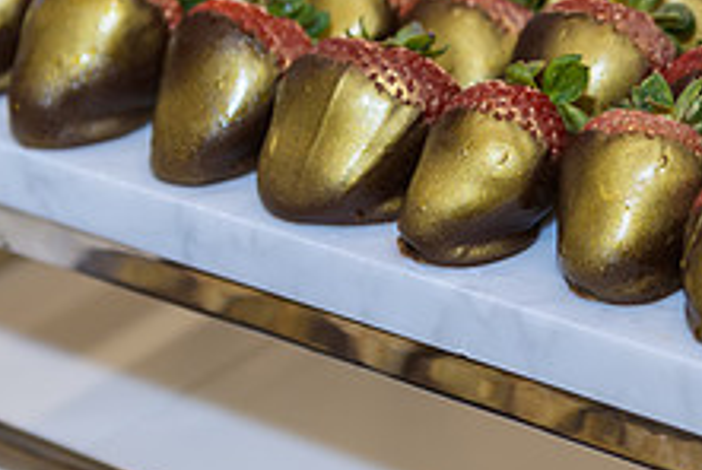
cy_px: 33
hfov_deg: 15.6
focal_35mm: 131
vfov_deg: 10.4
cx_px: 508
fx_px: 2558
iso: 400
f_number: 3.2
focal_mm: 50
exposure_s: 1/125
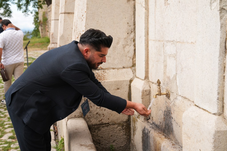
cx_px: 114
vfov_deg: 29.3
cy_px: 76
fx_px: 290
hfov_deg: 42.7
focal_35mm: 46
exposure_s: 1/200
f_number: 5.6
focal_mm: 46
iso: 200
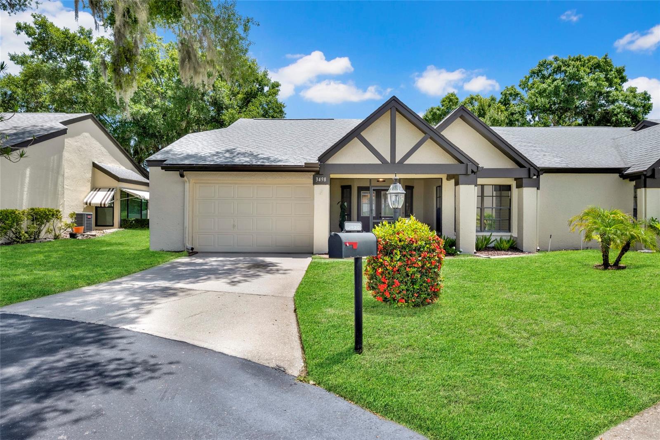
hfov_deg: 81.2
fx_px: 385
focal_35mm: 21
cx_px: 330
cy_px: 220
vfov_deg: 59.5
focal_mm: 21
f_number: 7.1
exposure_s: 1/1000
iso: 250
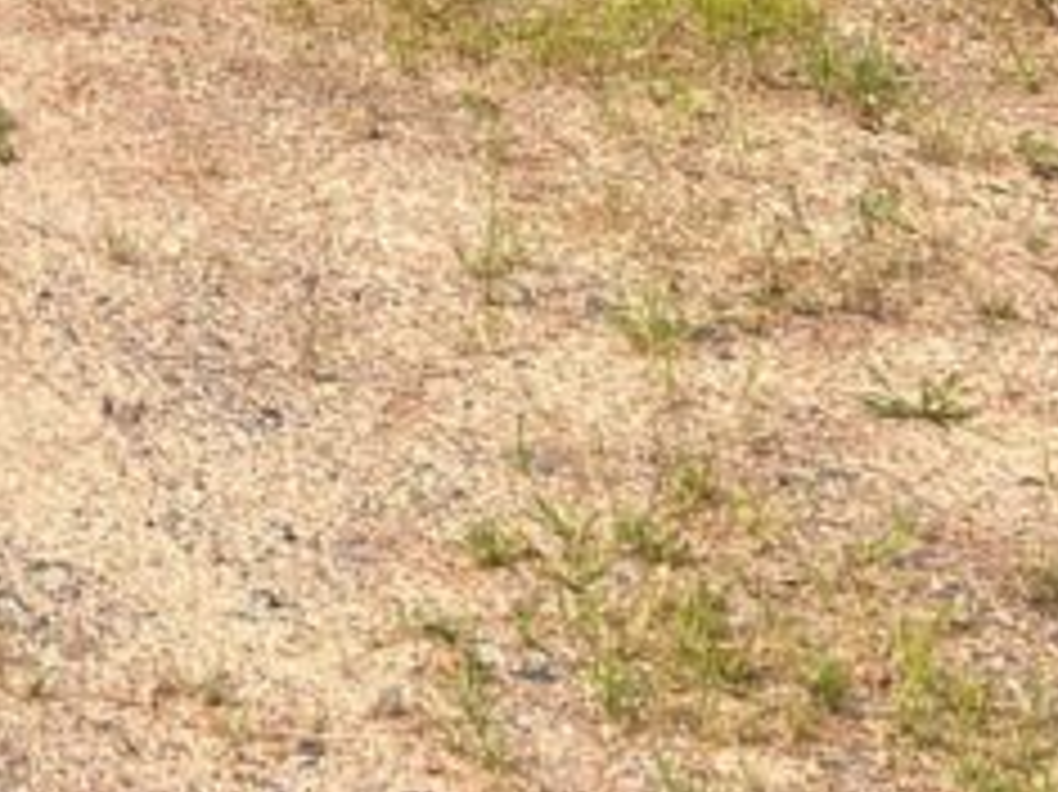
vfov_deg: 11.1
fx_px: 3605
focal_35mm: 118
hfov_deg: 14.5
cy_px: -900
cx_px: -885
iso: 50
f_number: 1.5
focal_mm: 5.7
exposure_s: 1/1972
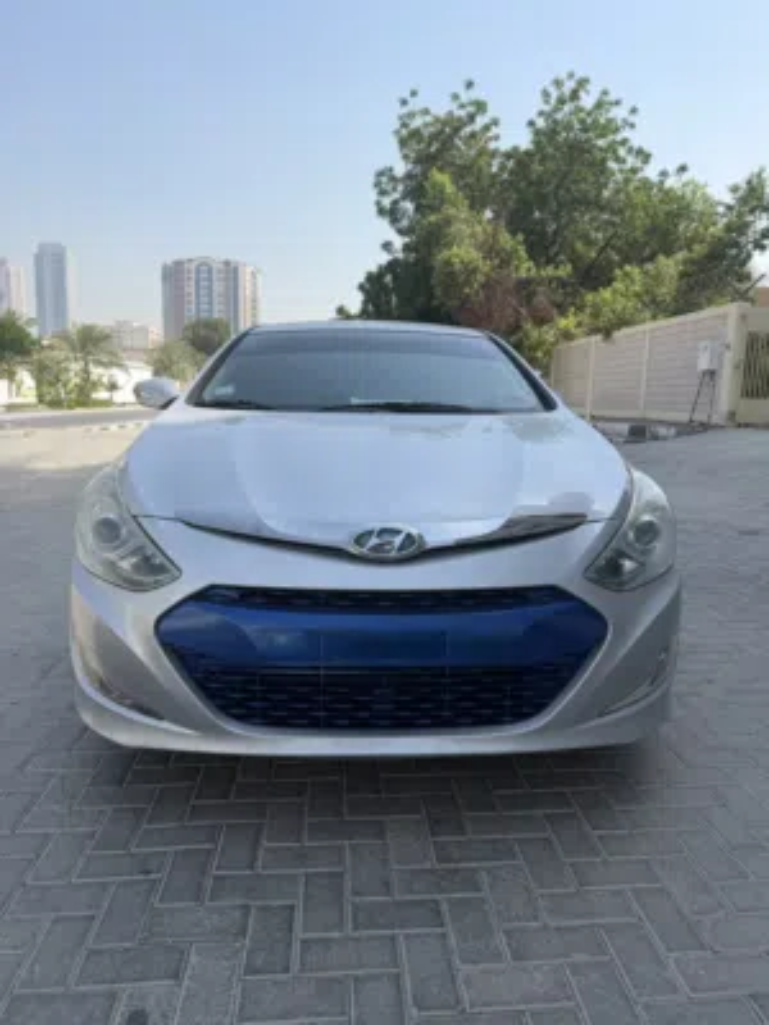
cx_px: 384
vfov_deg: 71.6
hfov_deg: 56.8
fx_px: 711
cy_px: 512
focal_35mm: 24
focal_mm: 6.76
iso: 80
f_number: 1.78
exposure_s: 1/3425
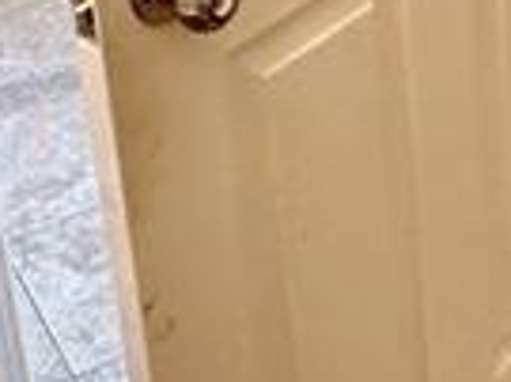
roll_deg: +0.8
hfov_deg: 17.5
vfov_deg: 12.7
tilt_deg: -20.0
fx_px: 1563
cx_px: 640
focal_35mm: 106
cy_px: -295
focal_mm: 2.22
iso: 500
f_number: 2.2
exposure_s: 1/60
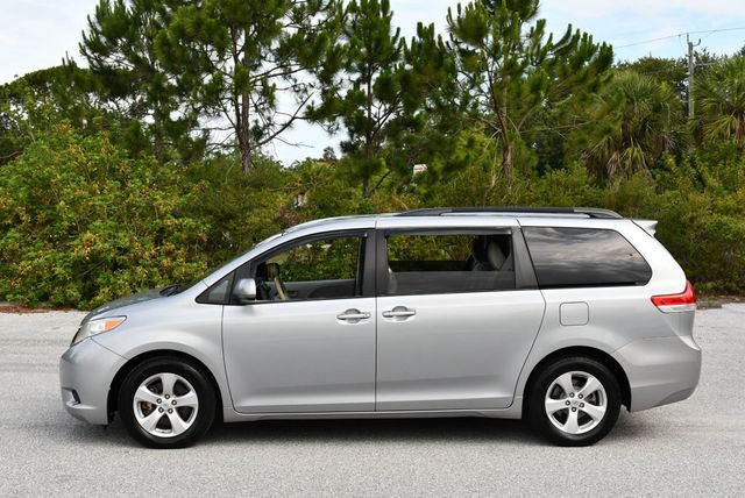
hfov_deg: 44.5
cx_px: 372
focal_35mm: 44
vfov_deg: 30.6
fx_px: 911
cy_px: 249
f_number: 7.1
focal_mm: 22
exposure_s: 1/250
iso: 200
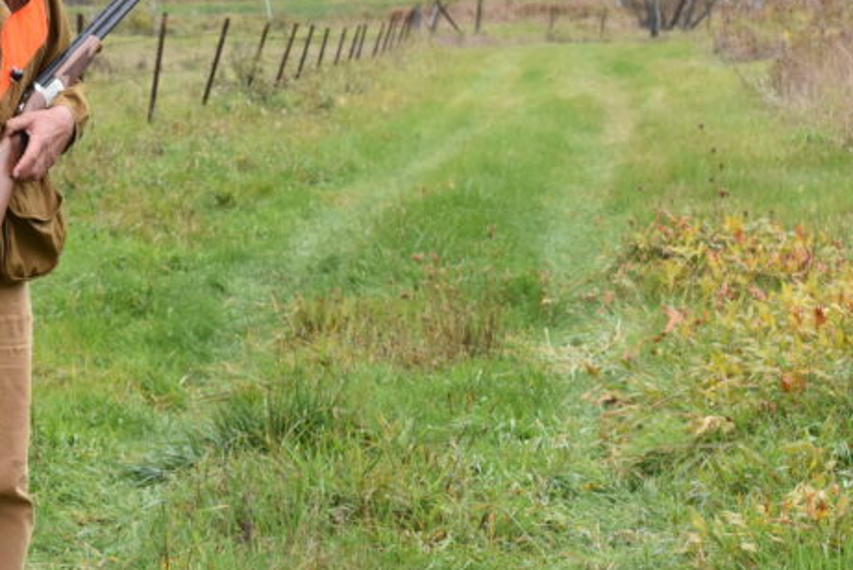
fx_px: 4341
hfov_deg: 11.1
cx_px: -67
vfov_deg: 7.5
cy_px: -16
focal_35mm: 183
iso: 800
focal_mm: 55
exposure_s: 1/250
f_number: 8
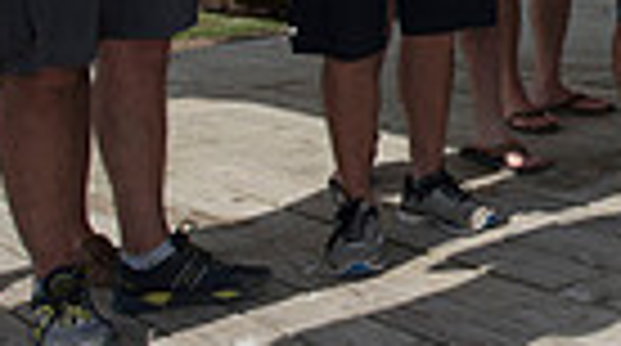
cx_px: 747
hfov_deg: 25.4
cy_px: -74
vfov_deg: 15.4
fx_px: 1233
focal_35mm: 75
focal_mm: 17
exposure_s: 1/1000
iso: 250
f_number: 5.6
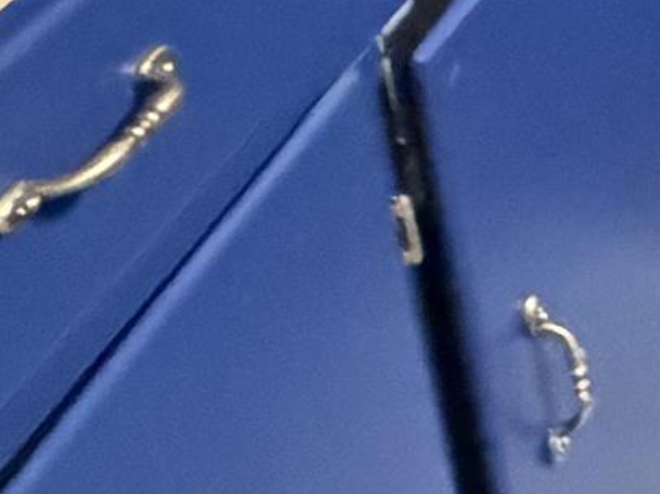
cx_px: 1782
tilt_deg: -14.5
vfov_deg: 12.1
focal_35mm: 106
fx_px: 2020
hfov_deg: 12.4
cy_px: -557
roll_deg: -1.0
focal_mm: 2.22
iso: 1250
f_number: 2.2
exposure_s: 1/40
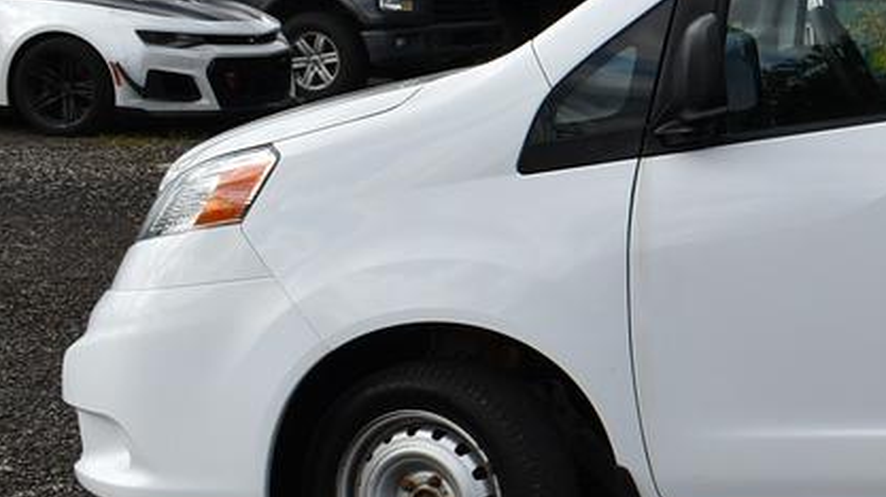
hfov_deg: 22.1
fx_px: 2043
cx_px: 1135
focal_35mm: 87
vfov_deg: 13.9
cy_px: 172
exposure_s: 1/320
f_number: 8
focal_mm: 18
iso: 100
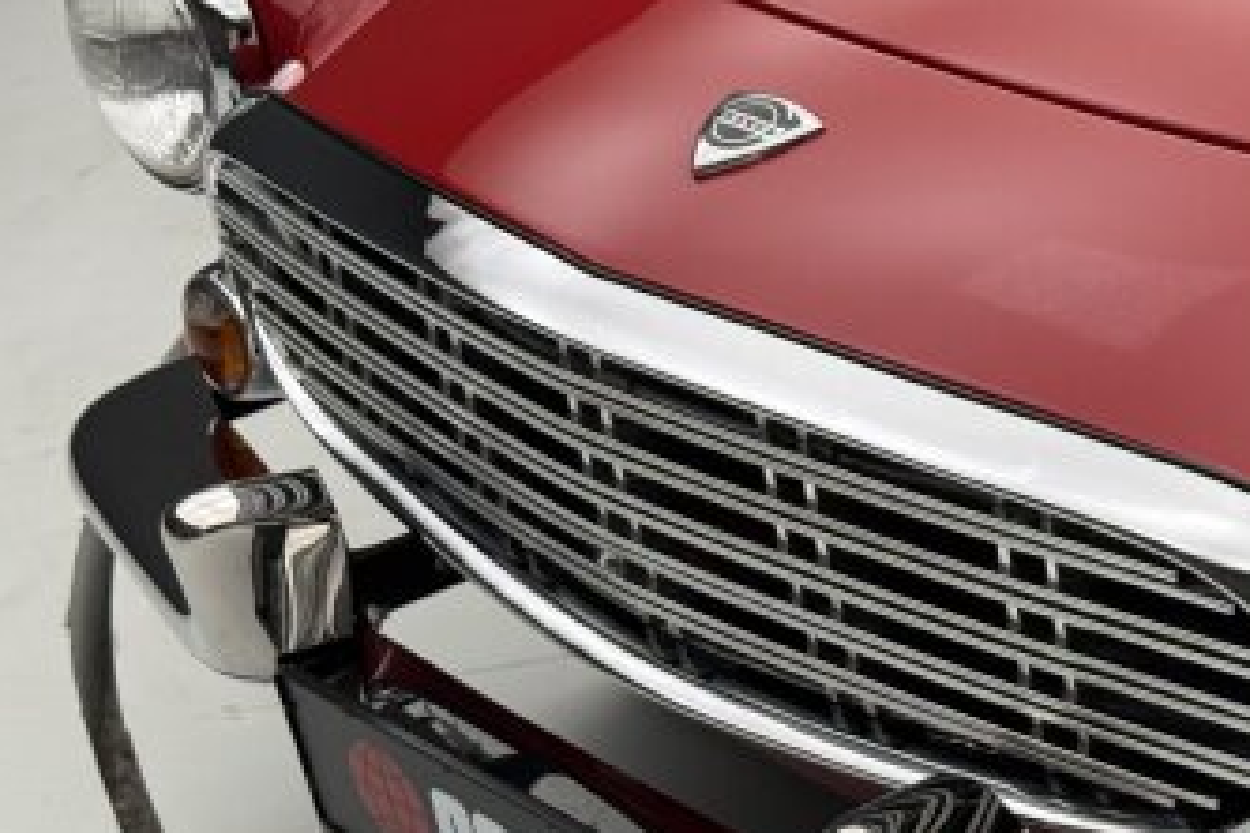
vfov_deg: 14.2
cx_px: 1182
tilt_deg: -24.1
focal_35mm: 96
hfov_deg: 20.7
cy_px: 465
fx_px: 3333
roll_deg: +0.4
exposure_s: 1/99
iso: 125
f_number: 1.78
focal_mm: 6.76
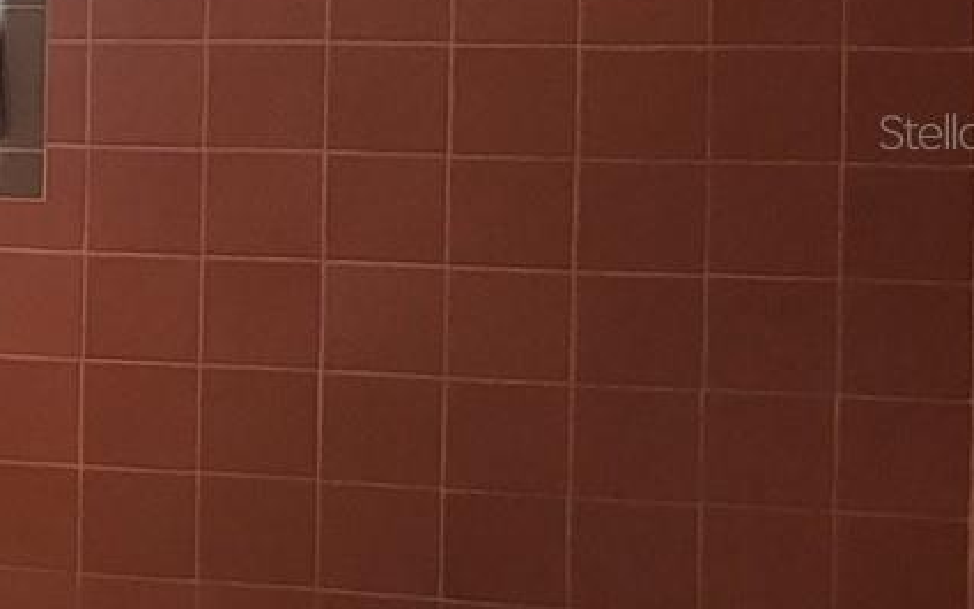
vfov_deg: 24.5
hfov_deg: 22.9
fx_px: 1380
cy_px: 131
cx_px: -742
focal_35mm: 52
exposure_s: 1/60
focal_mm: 2.2
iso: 250
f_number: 2.2
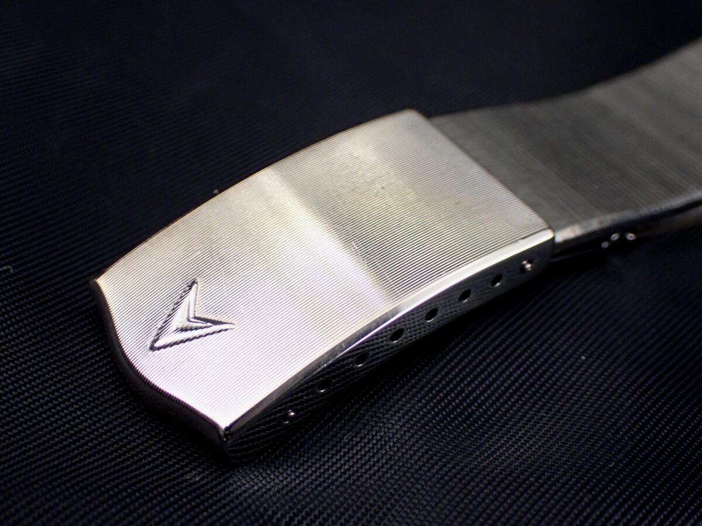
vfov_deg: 23.7
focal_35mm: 62
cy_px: 263
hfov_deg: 31.2
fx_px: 1257
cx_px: 351
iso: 800
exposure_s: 1/60
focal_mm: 11.09
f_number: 3.6
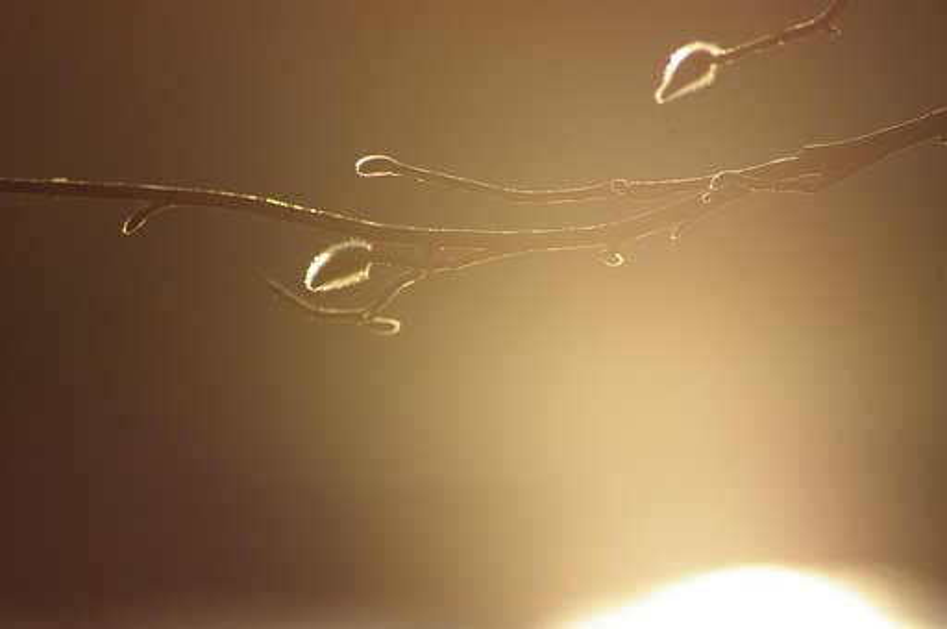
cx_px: 474
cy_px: 314
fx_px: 11822
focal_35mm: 450
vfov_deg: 3.0
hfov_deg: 4.6
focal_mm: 300
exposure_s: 1/1250
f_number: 10
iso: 400
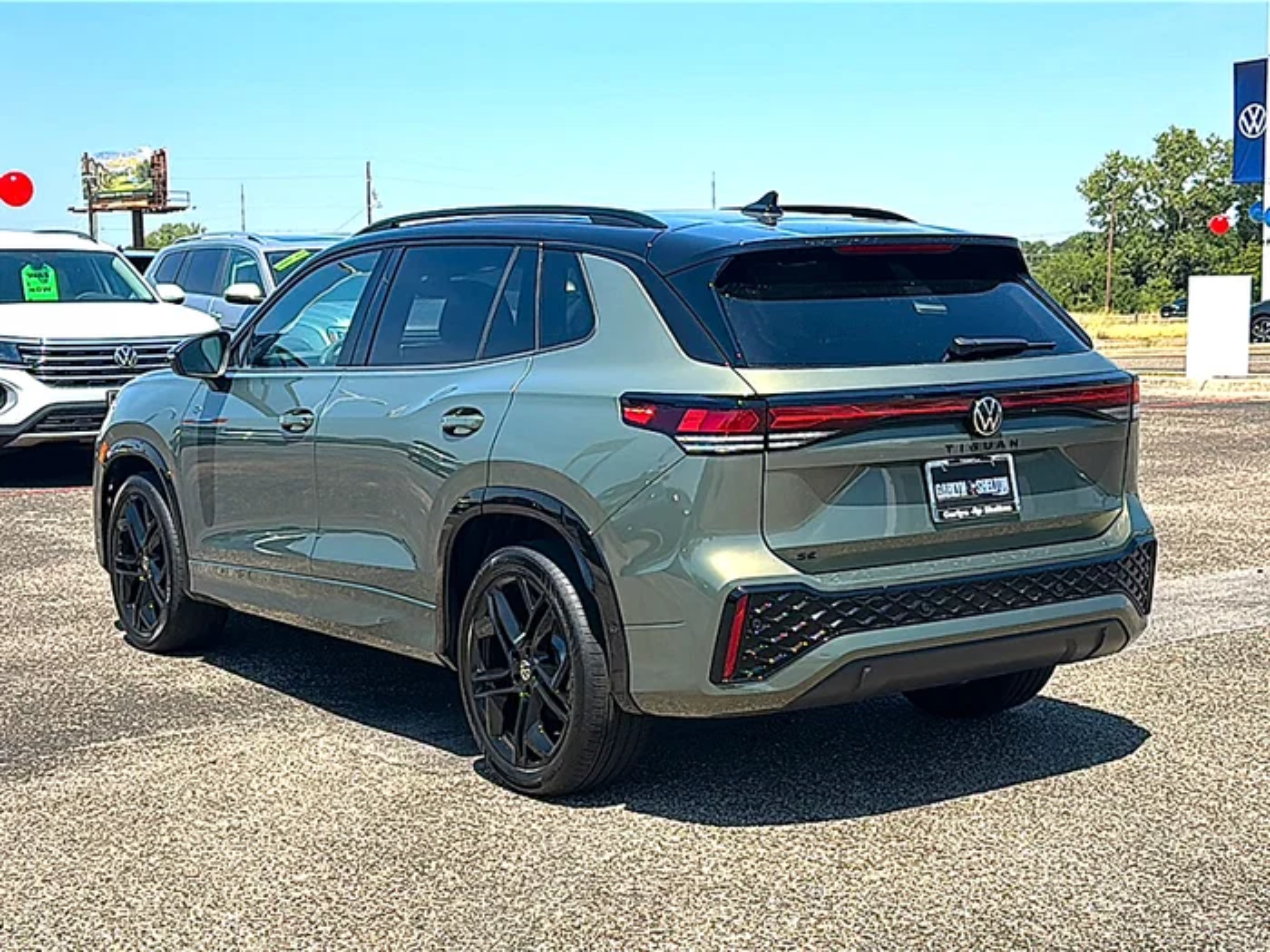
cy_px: 476
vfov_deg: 32.2
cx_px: 635
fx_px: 1651
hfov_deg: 42.1
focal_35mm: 45
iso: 80
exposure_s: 1/3745
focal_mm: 6.86
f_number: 1.78
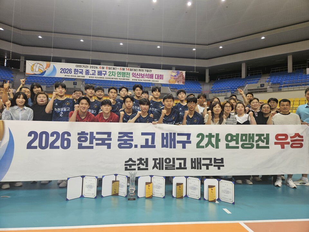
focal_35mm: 23
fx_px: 205
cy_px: 116
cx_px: 154
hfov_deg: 73.9
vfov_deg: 58.9
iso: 80
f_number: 1.8
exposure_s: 1/120
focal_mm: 5.4
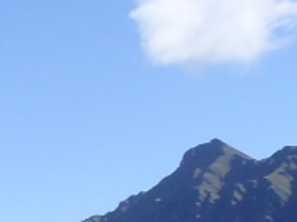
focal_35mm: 164
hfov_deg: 9.7
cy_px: 494
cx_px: -542
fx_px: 1406
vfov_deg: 8.4
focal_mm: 5
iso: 80
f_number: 4.5
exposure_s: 1/400
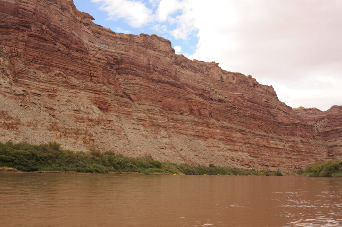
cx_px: 171
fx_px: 332
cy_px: 114
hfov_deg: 54.5
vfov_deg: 37.8
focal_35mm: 35
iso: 200
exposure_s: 1/125
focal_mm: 35
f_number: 9
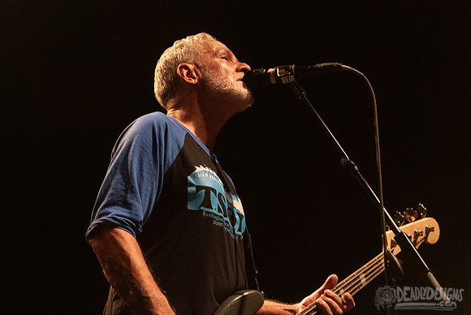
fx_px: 1120
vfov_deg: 16.0
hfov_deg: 23.7
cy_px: 122
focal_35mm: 86
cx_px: 183
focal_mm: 70
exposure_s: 1/125
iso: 3200
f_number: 3.2
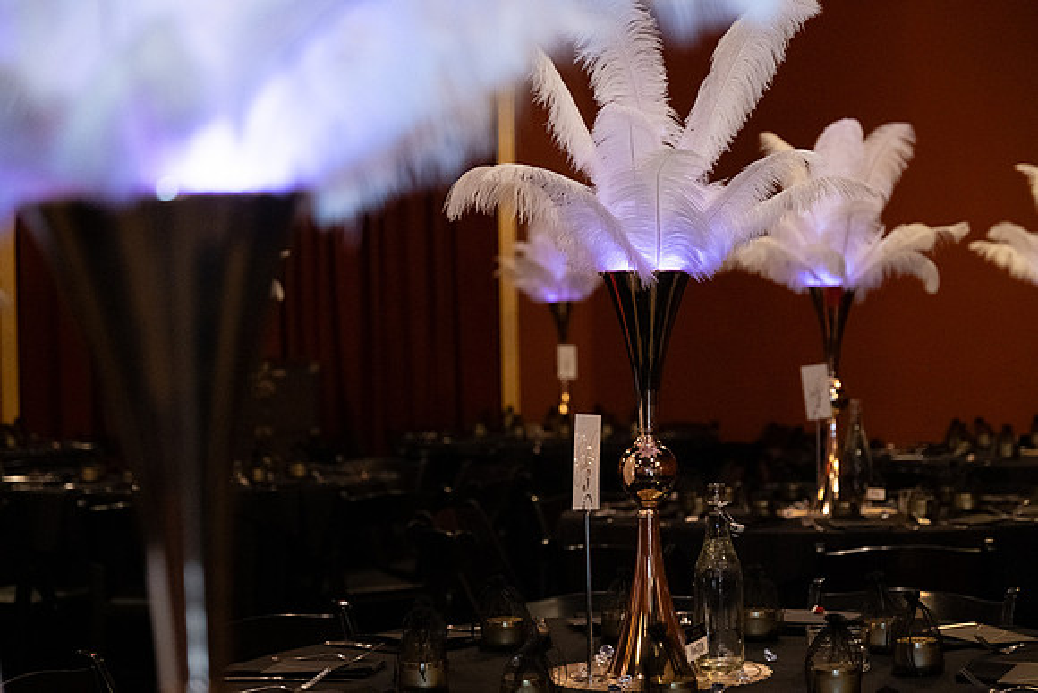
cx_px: 519
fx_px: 2221
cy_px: 346
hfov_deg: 26.3
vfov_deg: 17.7
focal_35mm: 77
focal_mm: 51.6
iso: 4000
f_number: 2.8
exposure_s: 1/125
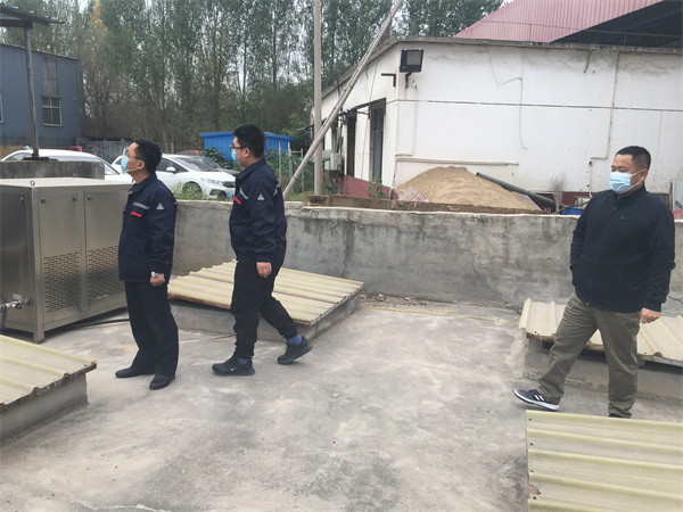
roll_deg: -2.7
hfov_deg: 61.7
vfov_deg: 48.2
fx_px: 572
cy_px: 256
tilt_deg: -9.3
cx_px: 342
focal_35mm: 29
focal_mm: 4.15
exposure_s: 1/466
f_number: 2.2
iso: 25
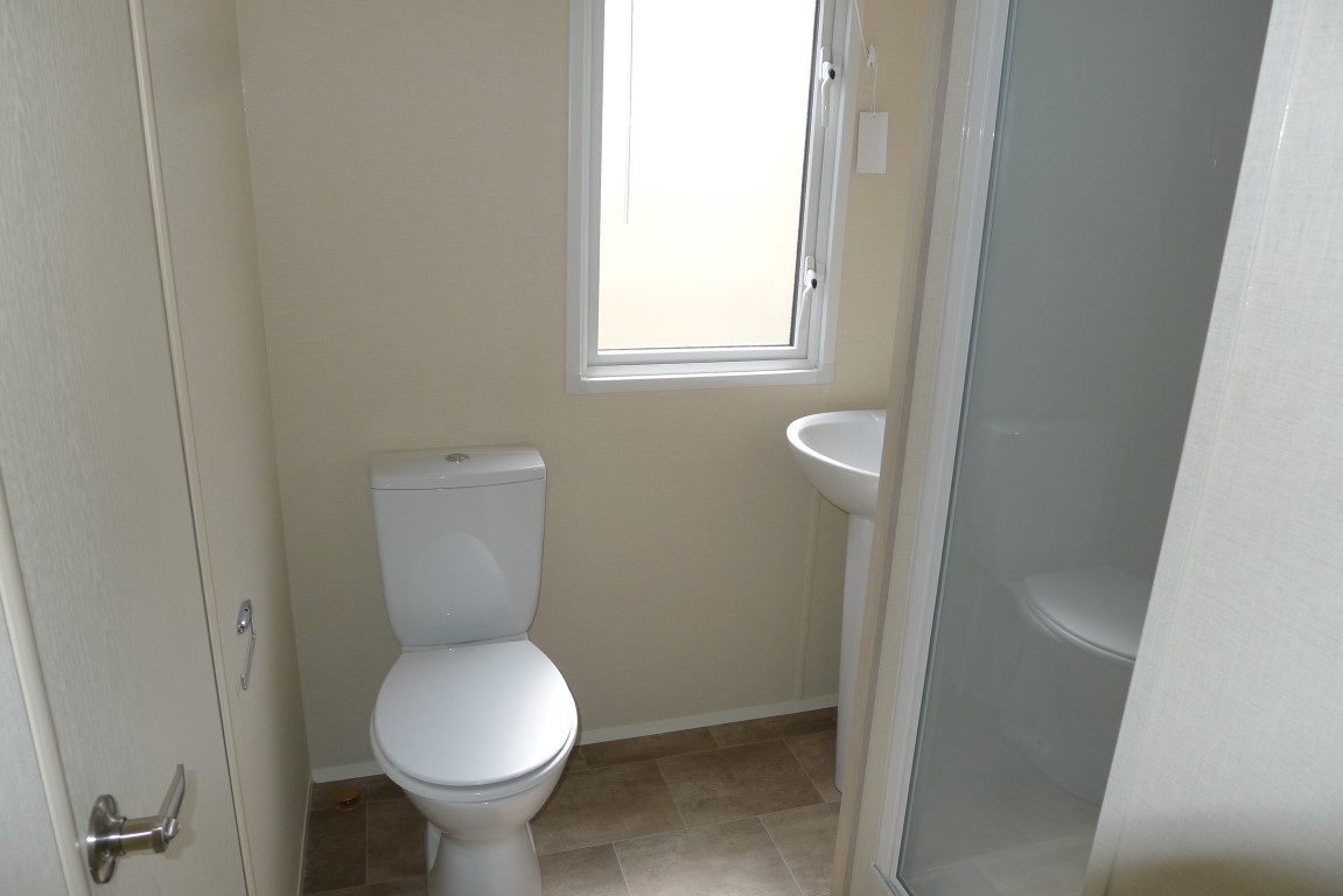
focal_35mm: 24
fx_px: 896
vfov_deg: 53.2
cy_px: 448
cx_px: 672
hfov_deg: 73.7
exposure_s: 1/125
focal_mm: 5.1
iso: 100
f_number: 2.8
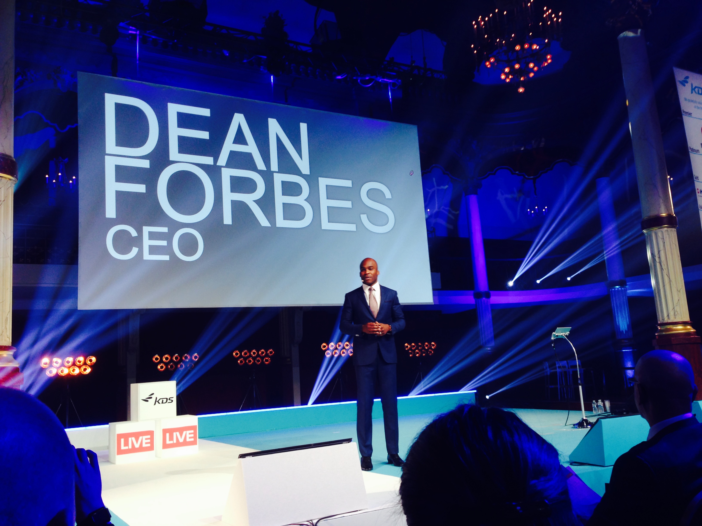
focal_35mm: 33
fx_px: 669
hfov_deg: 55.4
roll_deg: +0.6
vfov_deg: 42.9
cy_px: 263
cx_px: 351
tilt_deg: +8.8
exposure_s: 1/20
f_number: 2.4
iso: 50
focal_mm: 4.12
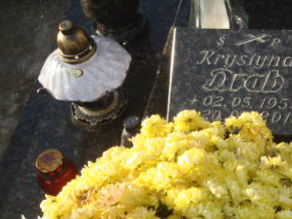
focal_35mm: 80
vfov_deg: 18.4
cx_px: 262
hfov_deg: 23.8
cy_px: 136
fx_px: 675
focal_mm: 7.57
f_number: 5
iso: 64
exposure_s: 1/125
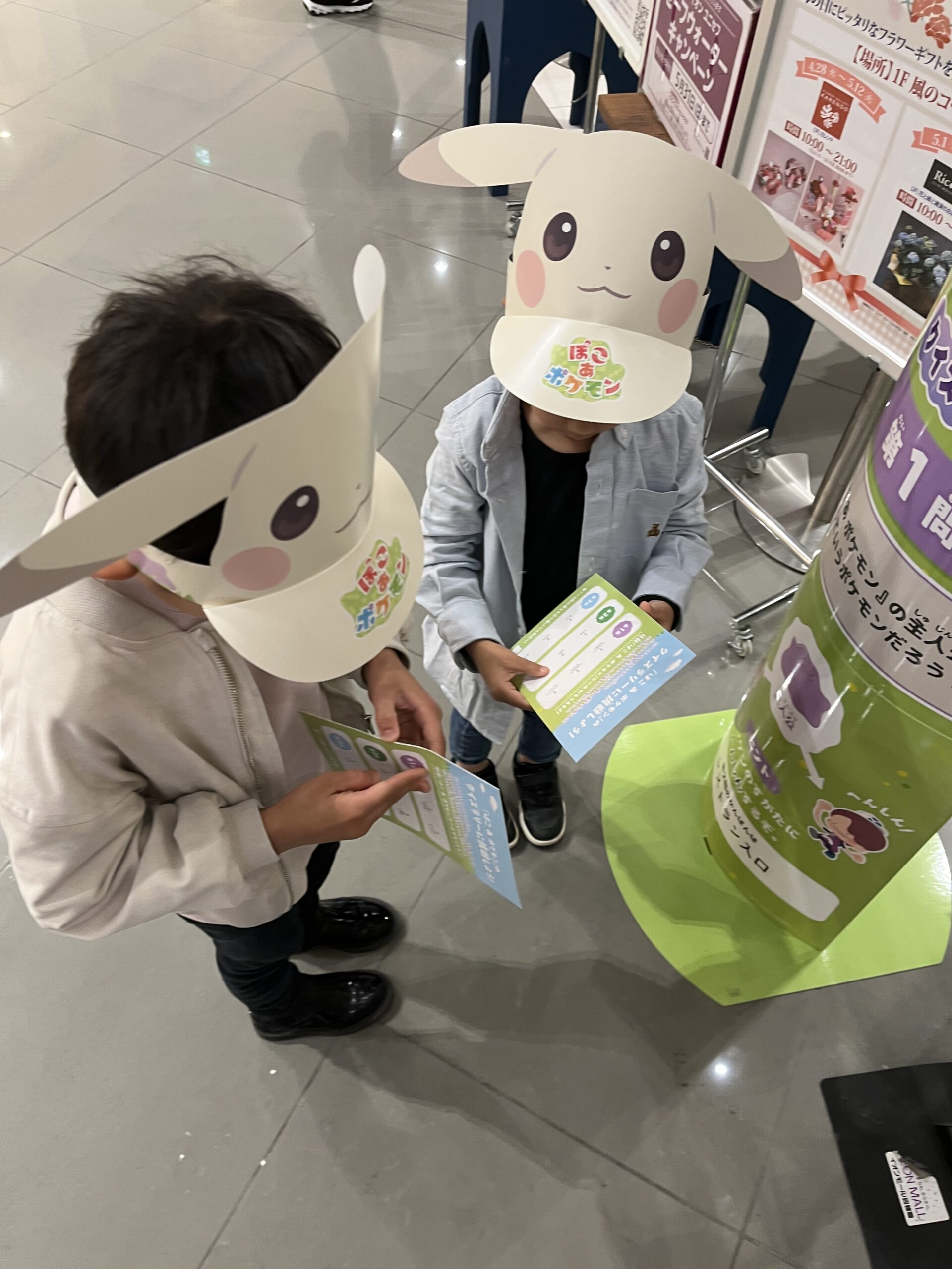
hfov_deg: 53.1
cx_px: 476
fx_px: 953
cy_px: 634
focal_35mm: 26
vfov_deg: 67.3
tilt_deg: -50.7
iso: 100
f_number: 1.6
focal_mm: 5.1
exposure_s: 1/60
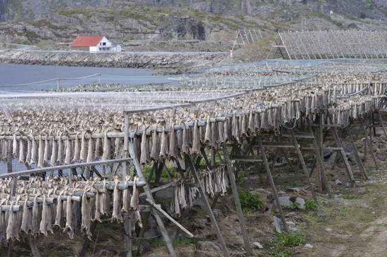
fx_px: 1128
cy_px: 128
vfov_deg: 13.0
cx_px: 194
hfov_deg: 19.5
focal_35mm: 105
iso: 400
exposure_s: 1/800
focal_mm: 70
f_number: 7.1
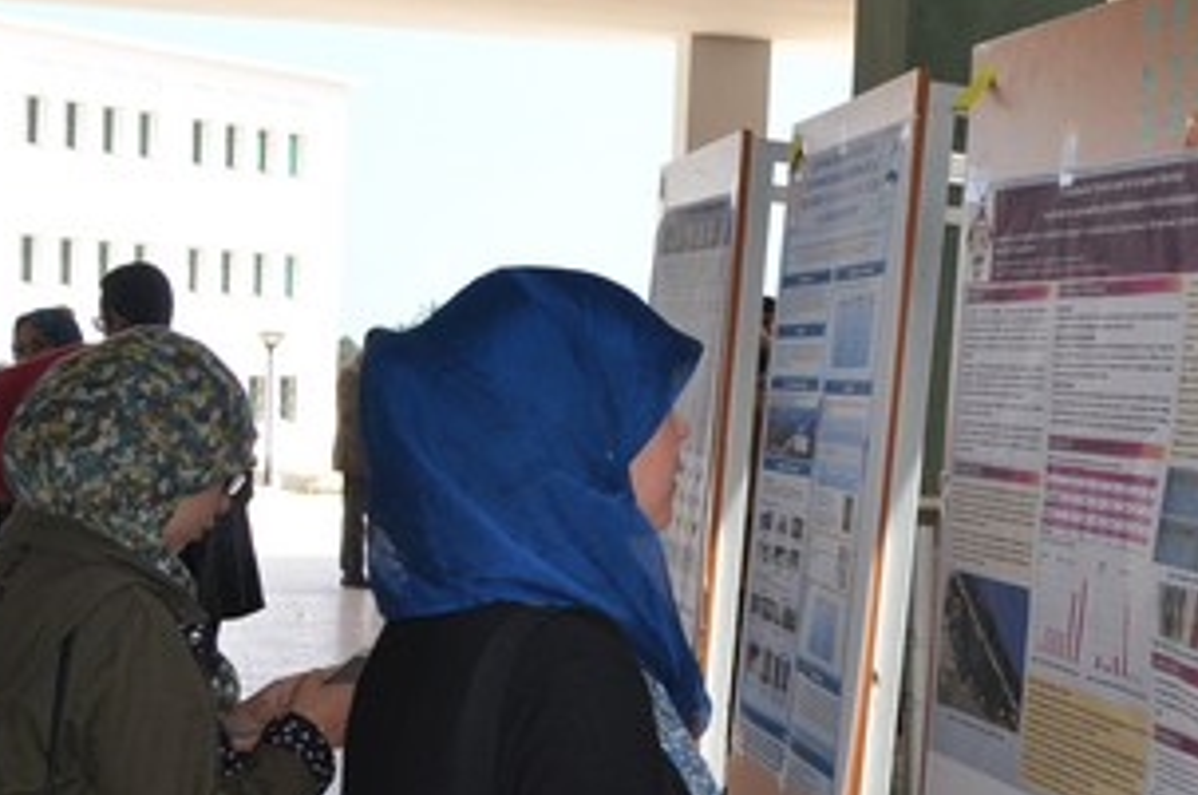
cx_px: 953
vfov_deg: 17.9
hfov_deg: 26.2
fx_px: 2525
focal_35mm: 76
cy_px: 390
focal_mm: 24
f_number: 8
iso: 200
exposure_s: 1/200
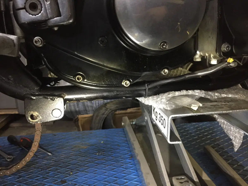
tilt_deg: -13.9
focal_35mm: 29
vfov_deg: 48.2
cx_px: 124
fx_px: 208
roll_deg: +0.6
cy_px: 93
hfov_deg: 61.7
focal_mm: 4.15
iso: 250
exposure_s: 1/20
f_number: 2.2
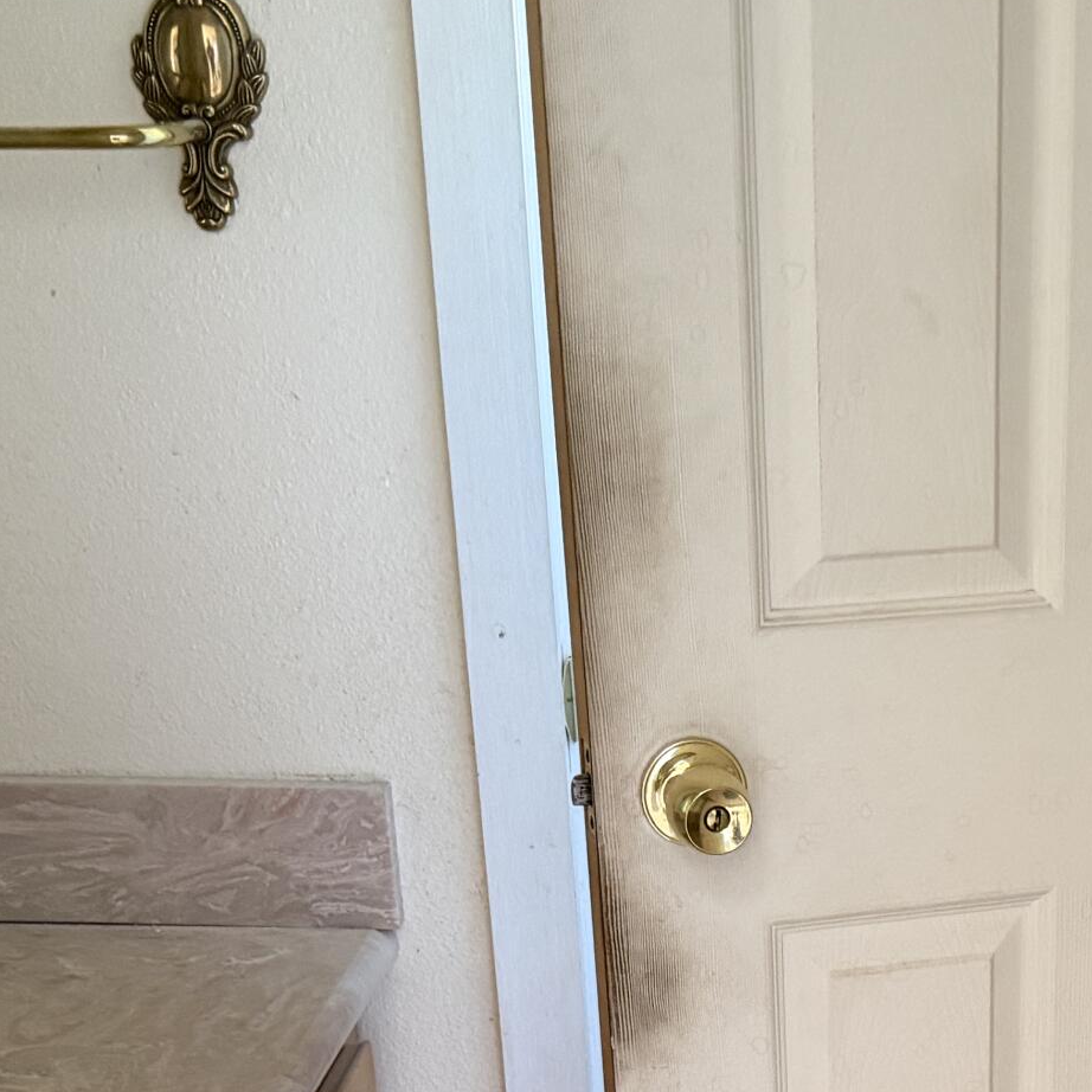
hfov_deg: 24.4
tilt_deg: -24.0
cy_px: 1259
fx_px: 2463
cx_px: 939
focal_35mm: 69
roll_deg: +2.1
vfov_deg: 23.2
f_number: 1.78
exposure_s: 1/60
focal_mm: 6.76
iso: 500
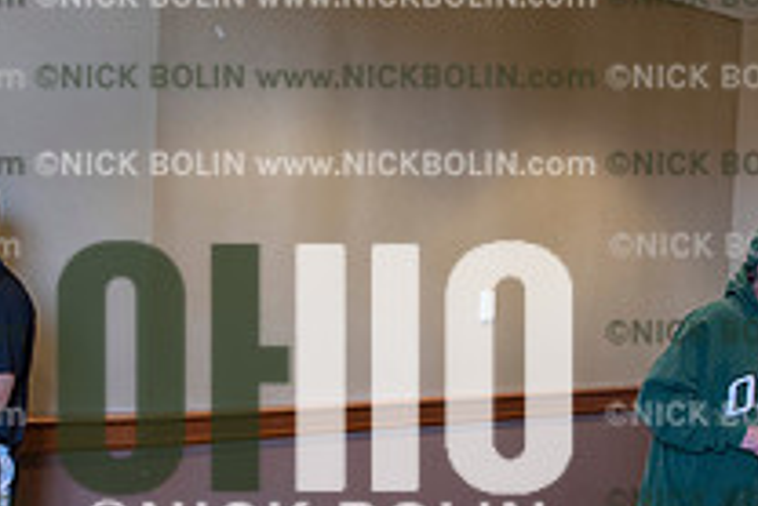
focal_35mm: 67
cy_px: 417
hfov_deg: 30.0
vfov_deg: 20.1
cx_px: 313
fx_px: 1412
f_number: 2.8
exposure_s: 1/100
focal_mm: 24
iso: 1000
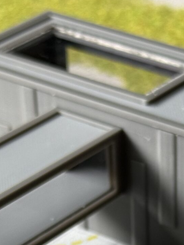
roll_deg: -0.6
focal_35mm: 170
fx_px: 1205
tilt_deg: -34.3
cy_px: 334
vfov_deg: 11.3
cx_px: 159
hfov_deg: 8.7
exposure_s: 1/121
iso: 80
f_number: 1.78
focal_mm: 6.76
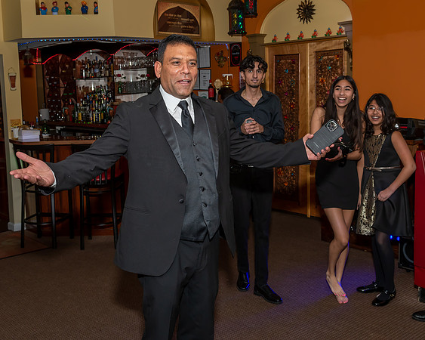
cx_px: 227
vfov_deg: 35.2
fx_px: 534
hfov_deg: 43.4
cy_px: 146
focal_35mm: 42
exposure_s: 1/250
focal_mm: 22
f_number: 6.3
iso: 500
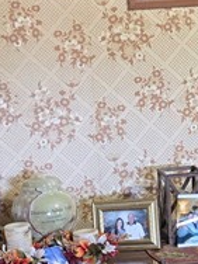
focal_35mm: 125
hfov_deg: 11.9
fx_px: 953
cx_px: 98
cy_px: 140
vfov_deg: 15.8
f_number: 1.8
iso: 500
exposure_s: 1/60
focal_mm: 5.4
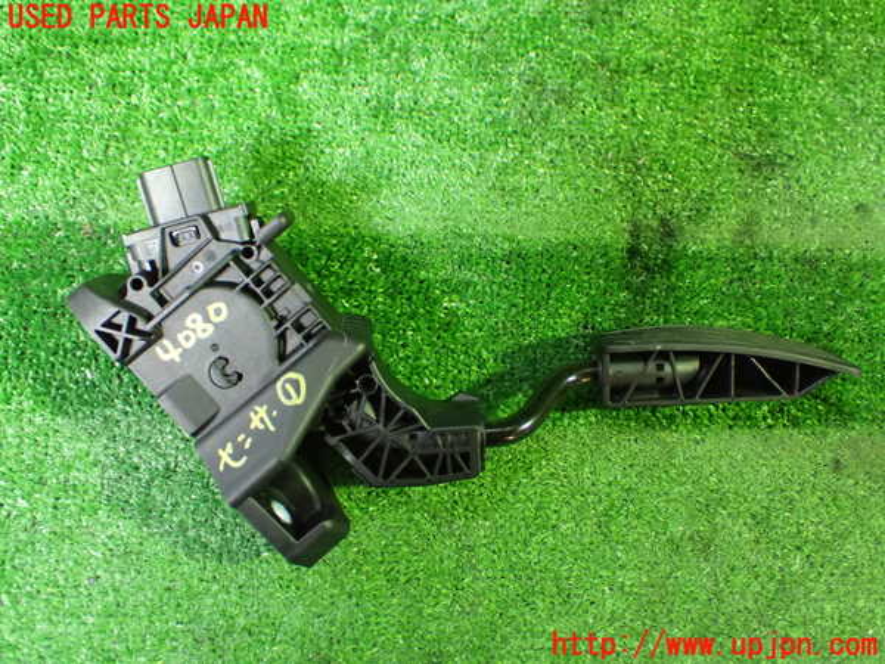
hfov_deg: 49.0
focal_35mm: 38
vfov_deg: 37.7
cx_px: 442
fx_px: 972
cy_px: 332
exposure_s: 1/40
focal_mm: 6.83
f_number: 2.7
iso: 1250
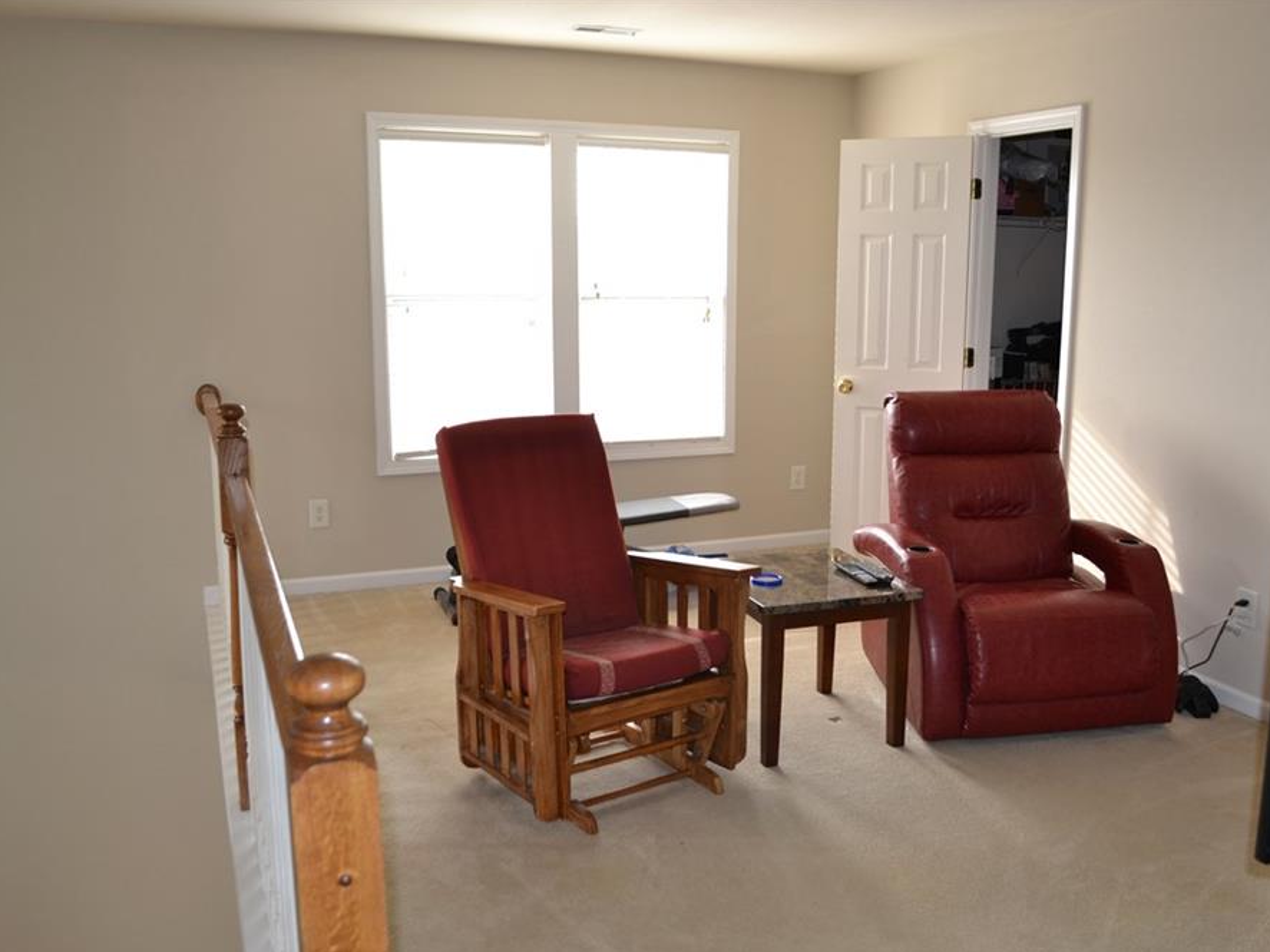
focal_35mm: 30
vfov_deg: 46.8
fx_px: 1100
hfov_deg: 59.8
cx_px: 705
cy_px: 485
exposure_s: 1/60
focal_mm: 18
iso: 400
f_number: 4
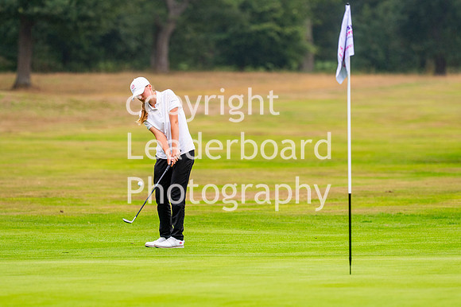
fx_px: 5759
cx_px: 230
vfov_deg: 3.1
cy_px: 154
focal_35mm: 450
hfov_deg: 4.6
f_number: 5
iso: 400
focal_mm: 300
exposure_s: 1/640
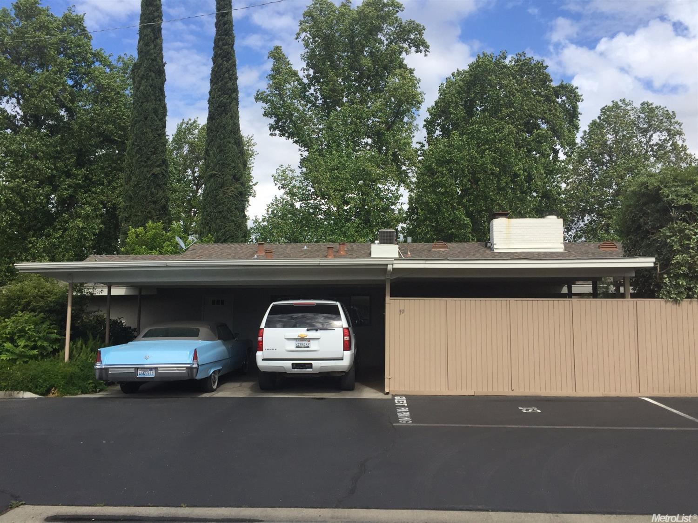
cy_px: 262
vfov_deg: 48.2
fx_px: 585
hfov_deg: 61.7
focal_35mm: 29
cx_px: 349
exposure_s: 1/2083
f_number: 2.2
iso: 32
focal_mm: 4.15
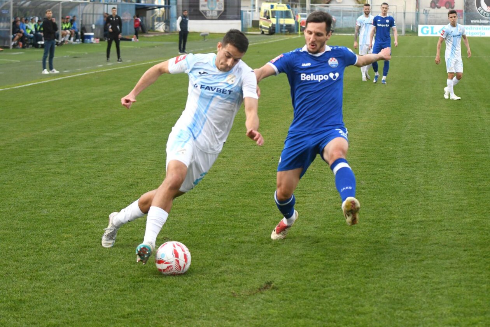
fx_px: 1429
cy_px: 164
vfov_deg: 13.0
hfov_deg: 19.5
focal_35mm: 105
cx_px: 245
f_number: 4
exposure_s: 1/2500
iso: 2000
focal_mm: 70
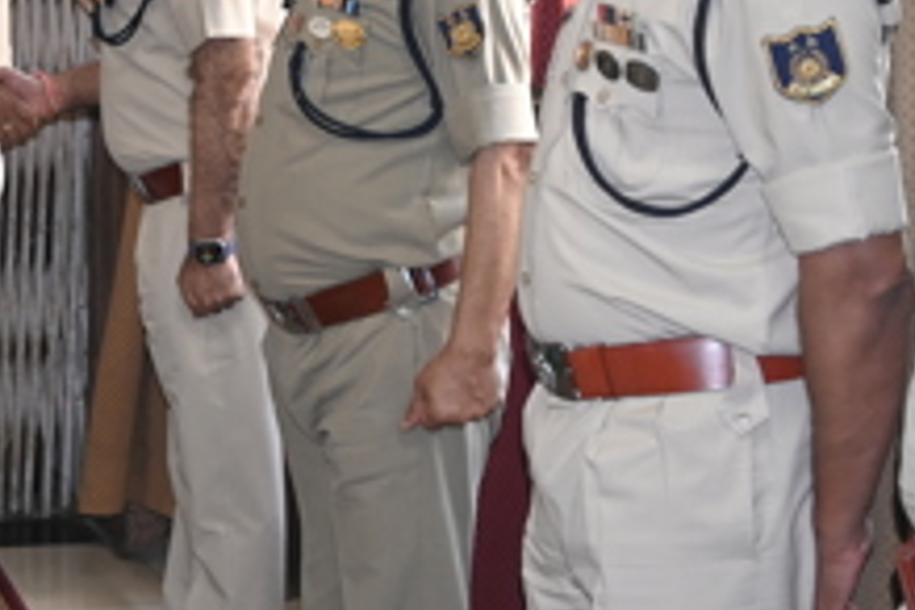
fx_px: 2195
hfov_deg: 23.0
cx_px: 104
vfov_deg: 15.8
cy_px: 209
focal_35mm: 86
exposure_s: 1/80
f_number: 4
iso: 400
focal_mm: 21
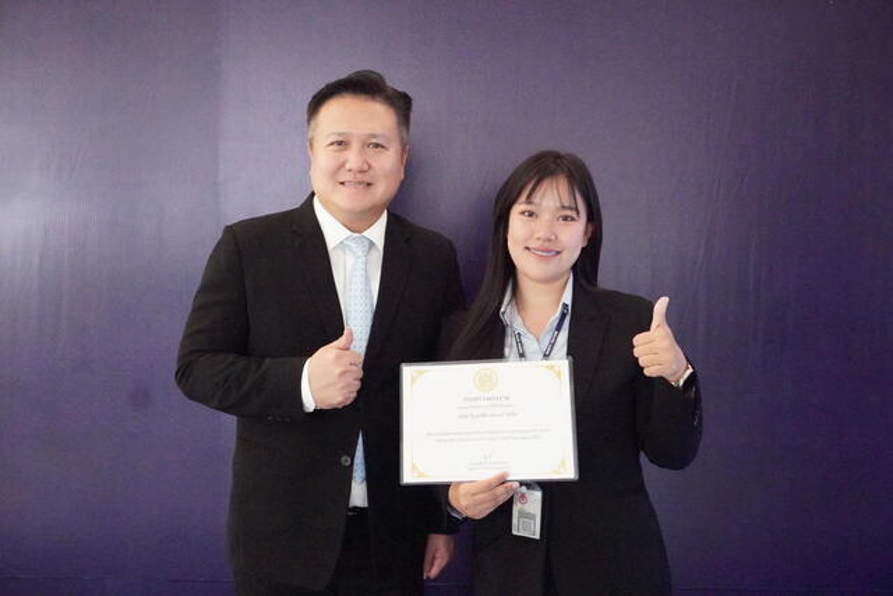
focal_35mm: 42
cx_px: 446
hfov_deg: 46.4
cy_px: 298
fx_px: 1042
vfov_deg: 31.9
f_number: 6.3
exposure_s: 1/320
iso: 20000
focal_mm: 28
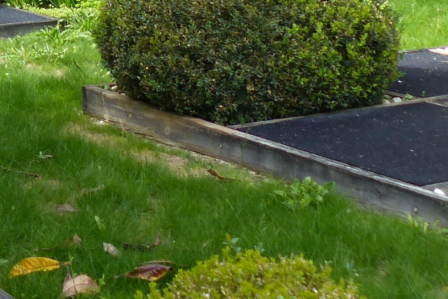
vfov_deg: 12.6
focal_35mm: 101
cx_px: 16
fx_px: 1257
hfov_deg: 19.7
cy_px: -191
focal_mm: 5.5
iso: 100
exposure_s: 1/250
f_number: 4
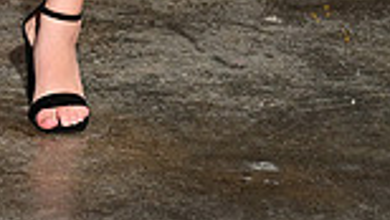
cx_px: -86
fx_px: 3178
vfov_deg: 3.9
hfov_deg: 7.0
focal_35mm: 307
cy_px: -417
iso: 1000
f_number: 6.3
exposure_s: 1/160
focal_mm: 78
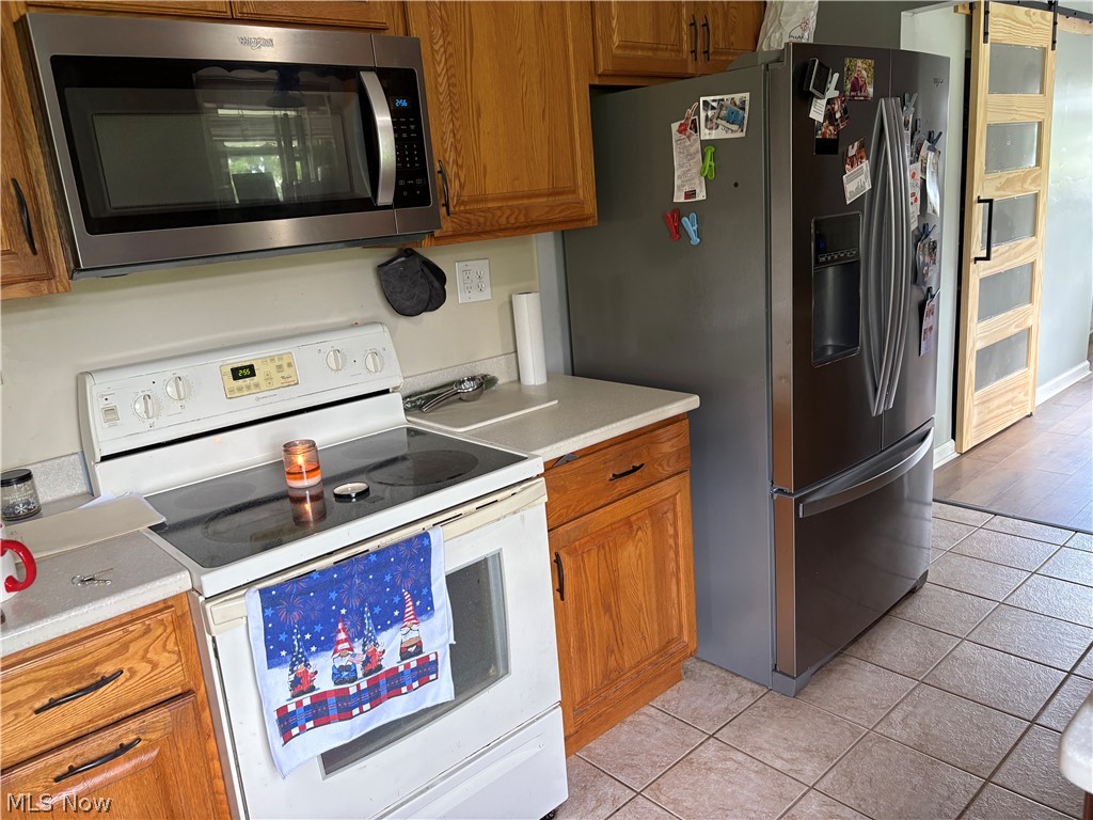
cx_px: 546
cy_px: 410
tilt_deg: -14.1
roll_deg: +4.9
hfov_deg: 67.3
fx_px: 821
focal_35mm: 26
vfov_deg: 53.1
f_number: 1.6
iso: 160
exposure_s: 1/50
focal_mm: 5.96
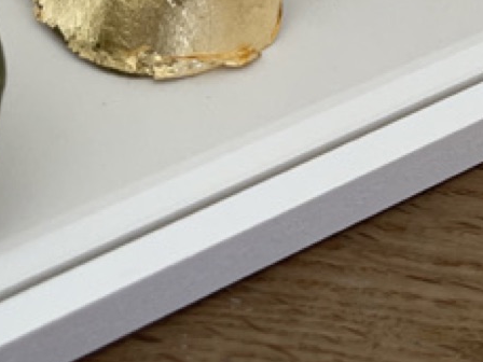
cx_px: 271
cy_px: -426
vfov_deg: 11.2
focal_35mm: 116
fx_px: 1619
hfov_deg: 17.0
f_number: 1.6
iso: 32
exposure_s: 1/122
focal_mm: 5.1
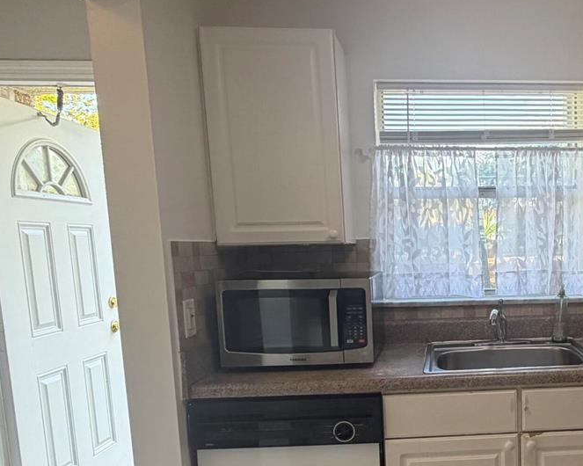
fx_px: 569
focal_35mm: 33
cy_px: 311
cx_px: 506
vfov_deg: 43.9
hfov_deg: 49.3
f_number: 2.2
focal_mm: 2.22
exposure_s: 1/120
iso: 125
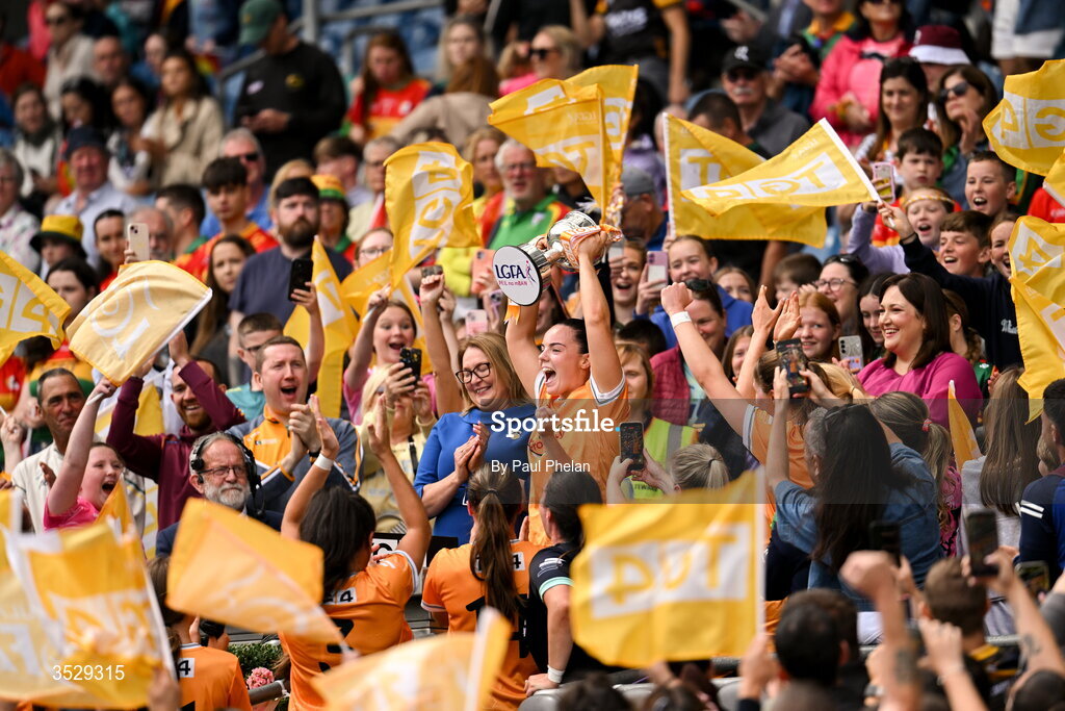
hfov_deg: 4.1
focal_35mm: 500
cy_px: 356
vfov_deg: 2.8
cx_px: 532
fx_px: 14793
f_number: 4
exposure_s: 1/2000
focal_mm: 500
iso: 400
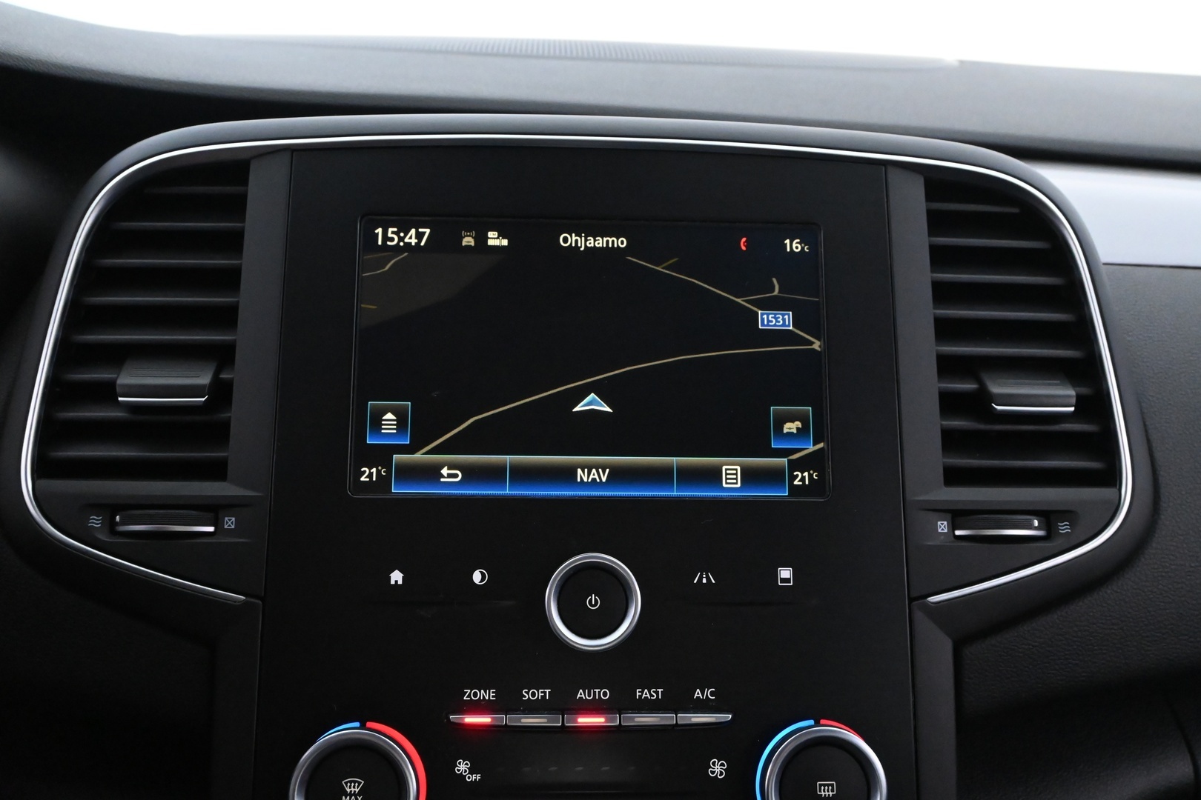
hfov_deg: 60.7
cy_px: 400
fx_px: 1026
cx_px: 600
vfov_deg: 42.6
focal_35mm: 31
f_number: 5
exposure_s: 1/50
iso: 6400
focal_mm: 20.5
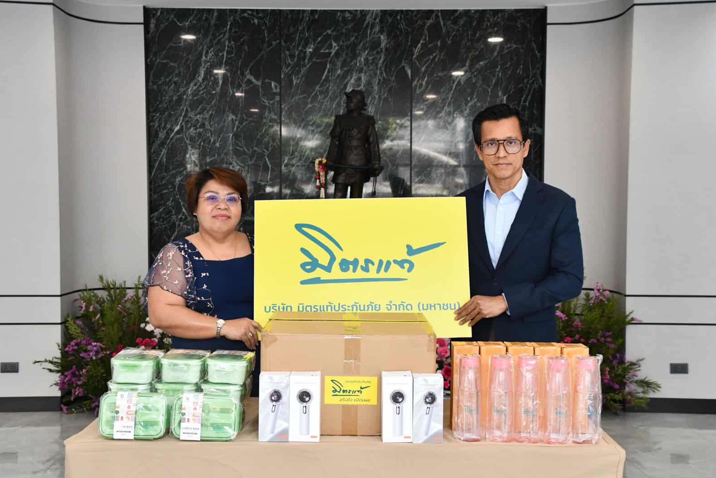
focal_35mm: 46
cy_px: 244
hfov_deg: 42.7
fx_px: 915
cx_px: 356
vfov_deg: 29.2
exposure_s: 1/100
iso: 2000
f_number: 9
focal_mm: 30
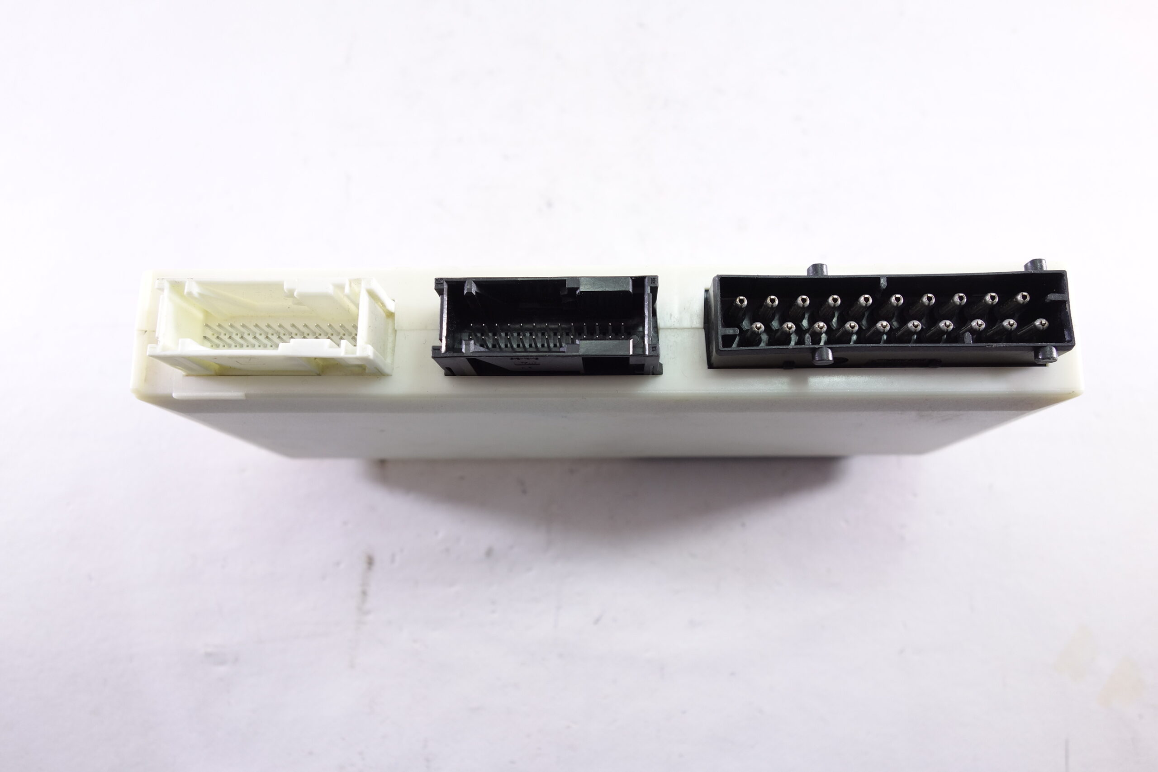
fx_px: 901
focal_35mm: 28
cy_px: 386
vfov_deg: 46.4
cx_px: 579
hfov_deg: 65.5
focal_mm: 10.4
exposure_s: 1/15
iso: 125
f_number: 3.2
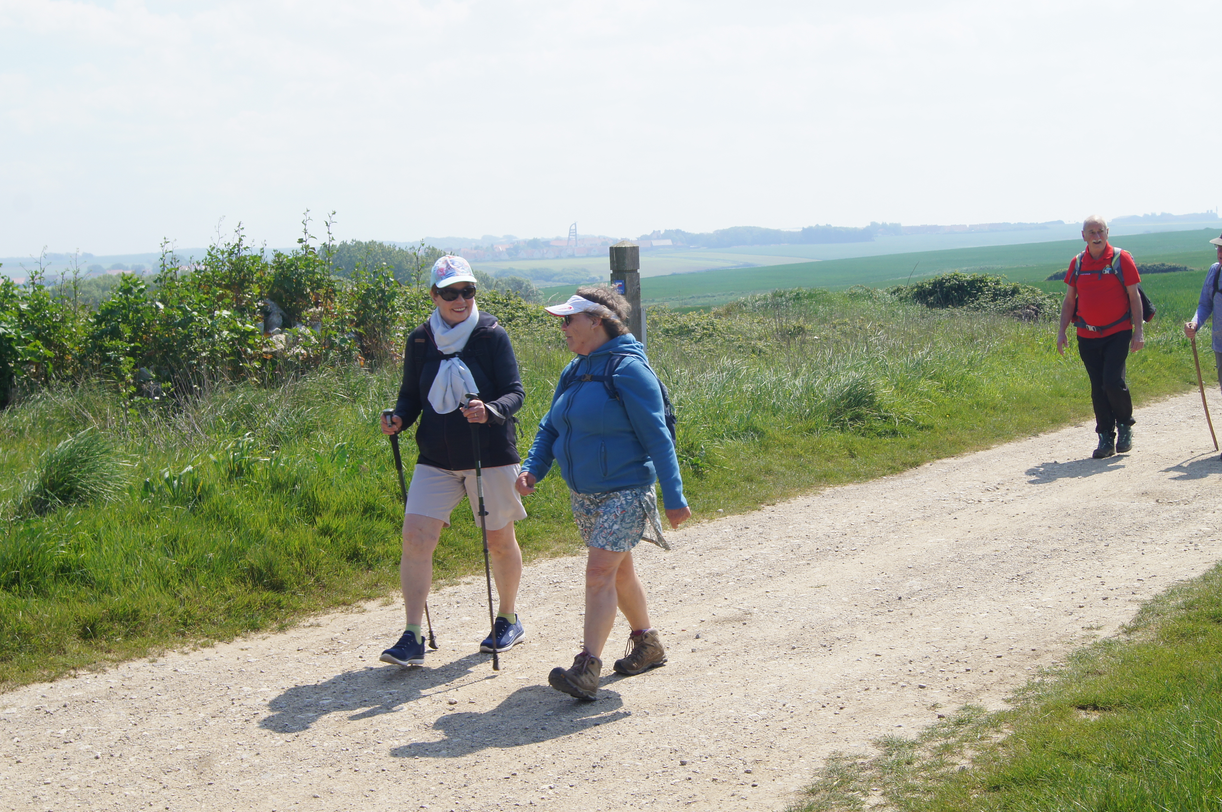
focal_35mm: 50
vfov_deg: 26.9
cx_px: 647
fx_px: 1695
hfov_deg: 39.6
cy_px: 425
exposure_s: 1/125
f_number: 13
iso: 100
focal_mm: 28
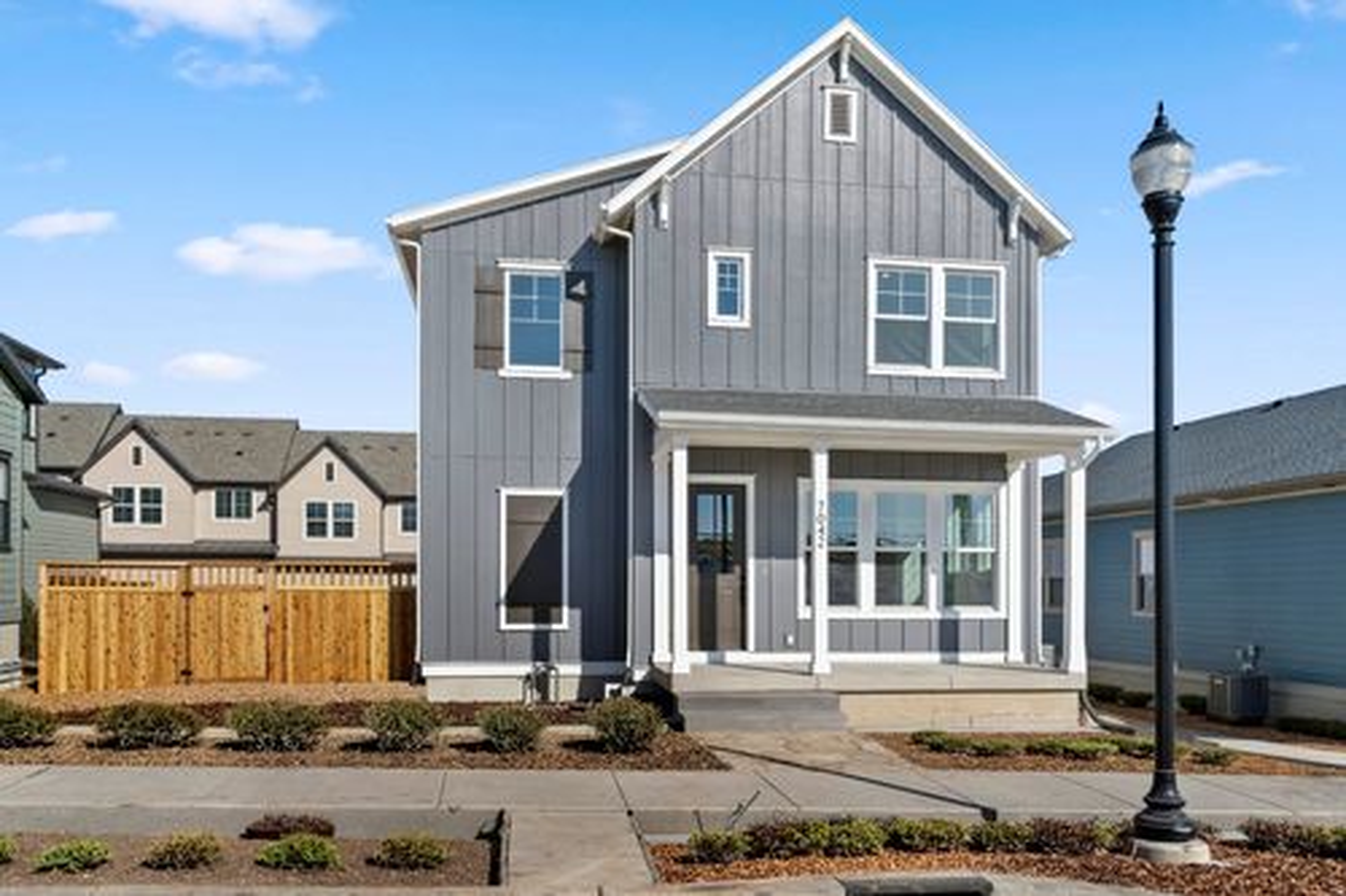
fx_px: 972
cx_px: 673
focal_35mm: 26
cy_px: 448
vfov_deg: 49.5
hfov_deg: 69.4
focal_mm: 26
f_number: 10
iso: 100
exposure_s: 1/640
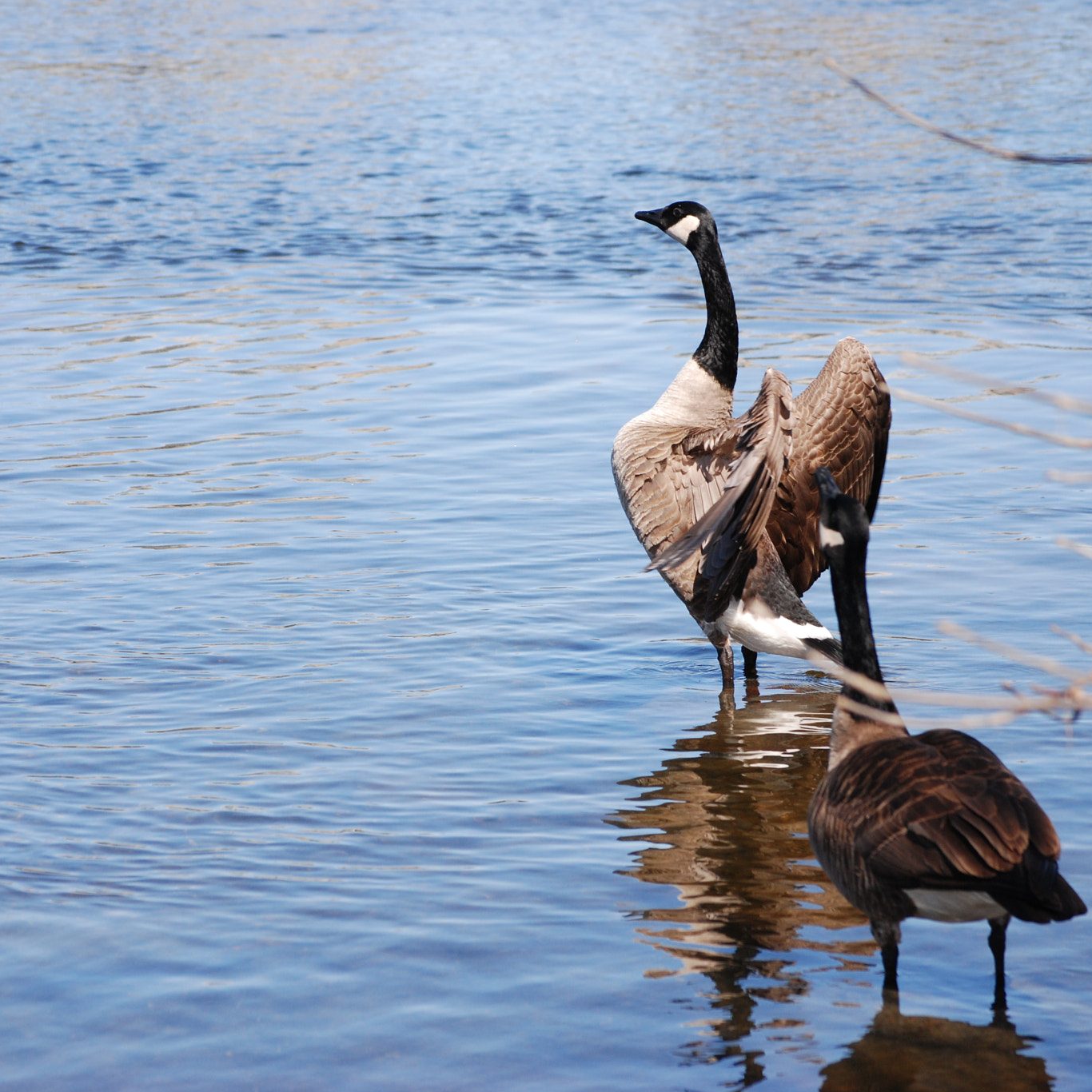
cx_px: 472
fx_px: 6282
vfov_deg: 9.9
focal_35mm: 176
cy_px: 547
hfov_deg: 9.9
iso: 320
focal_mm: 92
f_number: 5.6
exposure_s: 1/1000
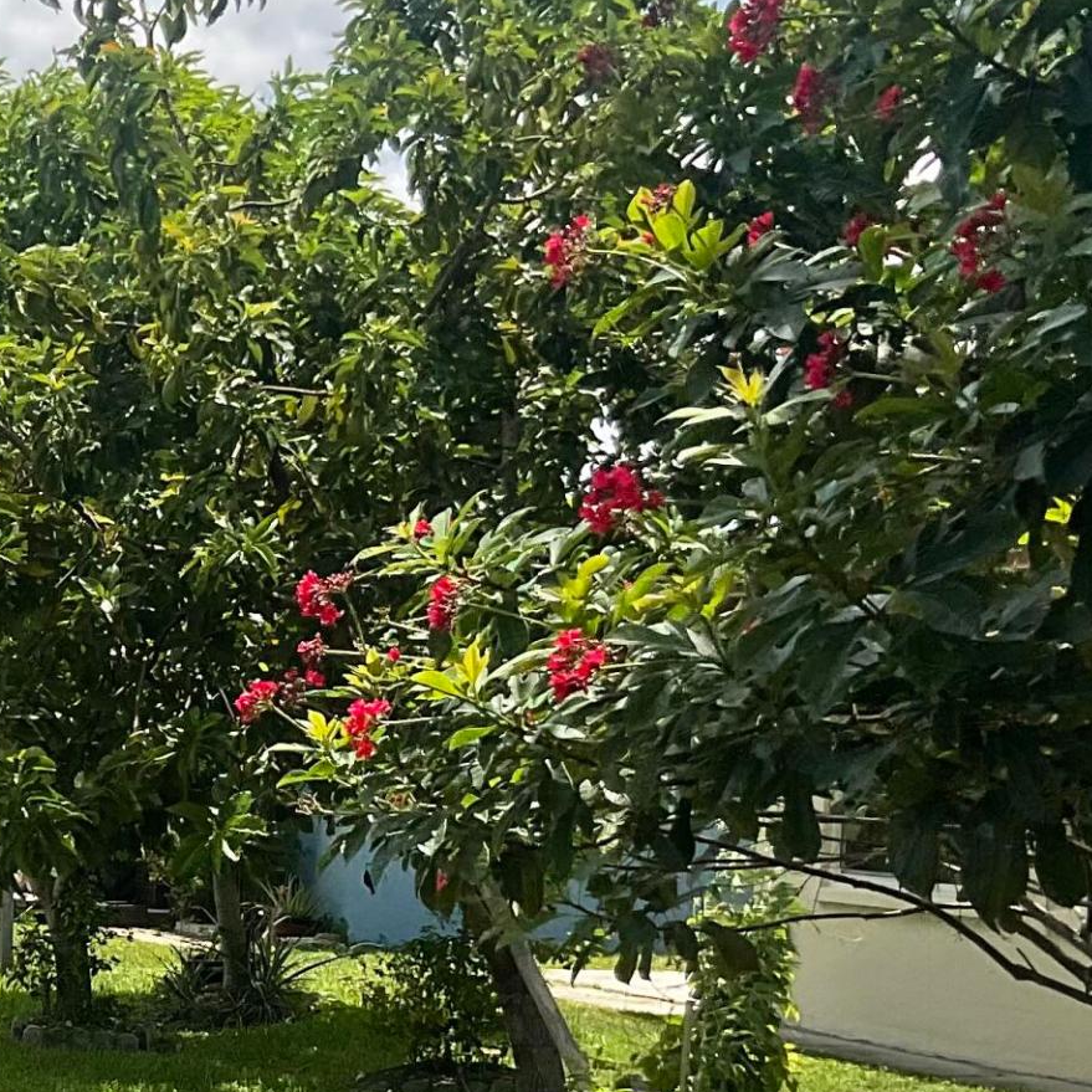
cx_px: -357
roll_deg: -2.8
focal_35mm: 84
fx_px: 2998
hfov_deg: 19.0
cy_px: 939
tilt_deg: -4.0
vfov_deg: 20.3
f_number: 1.8
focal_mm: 3
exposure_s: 1/1451
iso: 16
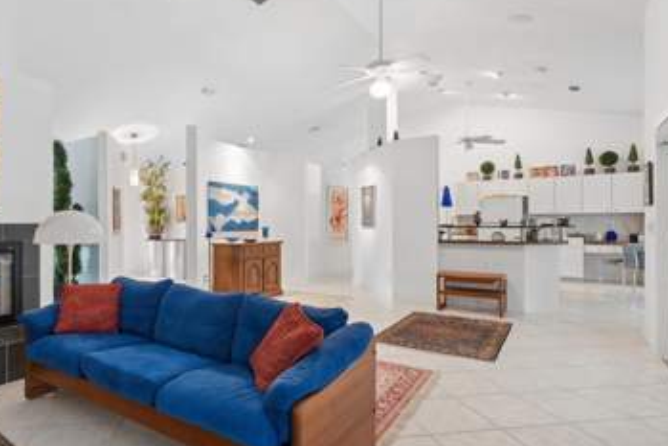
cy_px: 246
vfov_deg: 57.2
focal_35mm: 22
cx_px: 262
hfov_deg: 77.5
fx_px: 408
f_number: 8
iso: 200
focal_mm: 16
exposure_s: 1/2
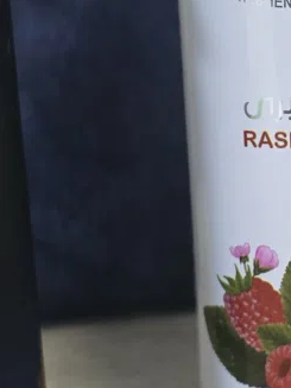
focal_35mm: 96
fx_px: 1077
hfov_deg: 15.0
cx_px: 321
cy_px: 99
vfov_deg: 20.3
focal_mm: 6.3
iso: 1600
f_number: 1.7
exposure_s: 1/100
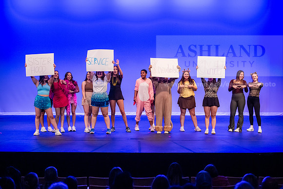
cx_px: 142
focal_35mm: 75
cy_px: 94
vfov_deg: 18.2
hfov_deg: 27.0
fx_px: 590
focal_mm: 75
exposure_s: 1/250
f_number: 3.5
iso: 4000
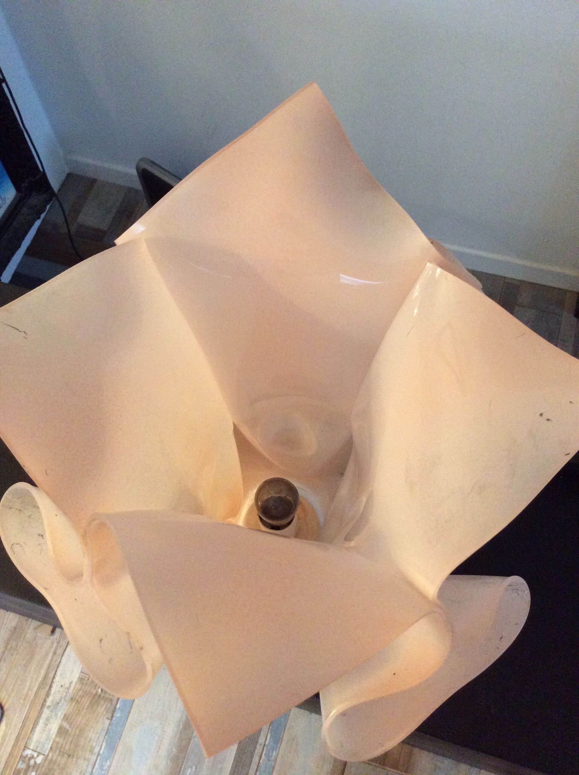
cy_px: 388
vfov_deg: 56.9
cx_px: 290
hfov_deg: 44.1
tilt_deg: -64.5
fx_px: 716
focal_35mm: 32
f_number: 2.4
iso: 320
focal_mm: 3.3
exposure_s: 1/20
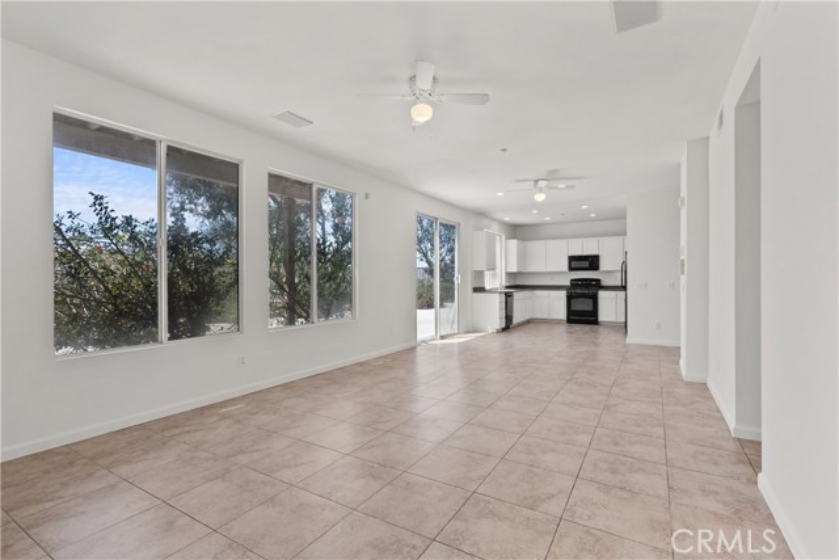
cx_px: 420
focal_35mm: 16
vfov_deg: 73.8
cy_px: 280
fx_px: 373
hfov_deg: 96.7
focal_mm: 16
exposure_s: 1/60
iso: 640
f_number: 8
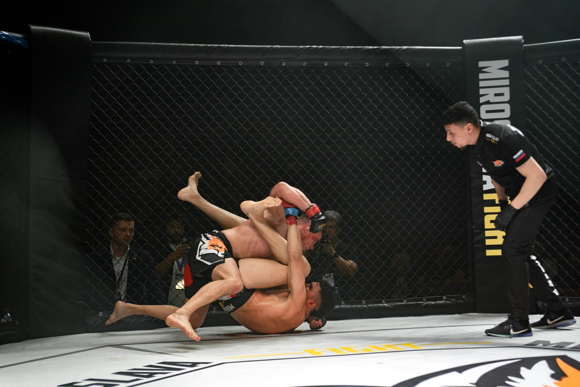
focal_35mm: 70
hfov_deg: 28.8
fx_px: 1128
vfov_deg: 19.5
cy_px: 194
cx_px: 290
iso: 2000
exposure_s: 1/800
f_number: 4
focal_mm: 70
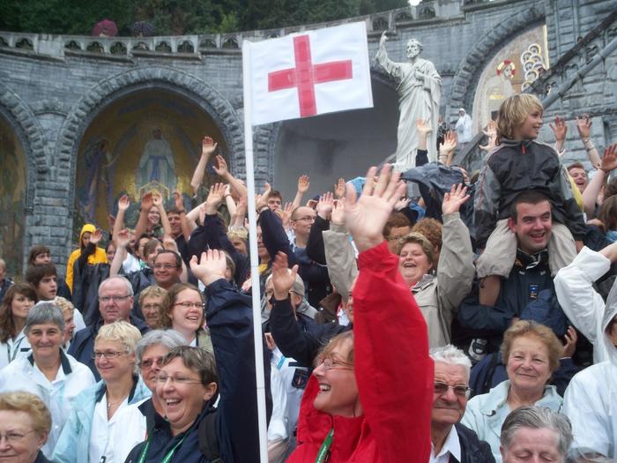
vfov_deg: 38.7
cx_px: 308
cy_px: 232
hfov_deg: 50.1
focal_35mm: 37
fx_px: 659
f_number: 3.4
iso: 64
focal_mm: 7.9
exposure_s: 1/80
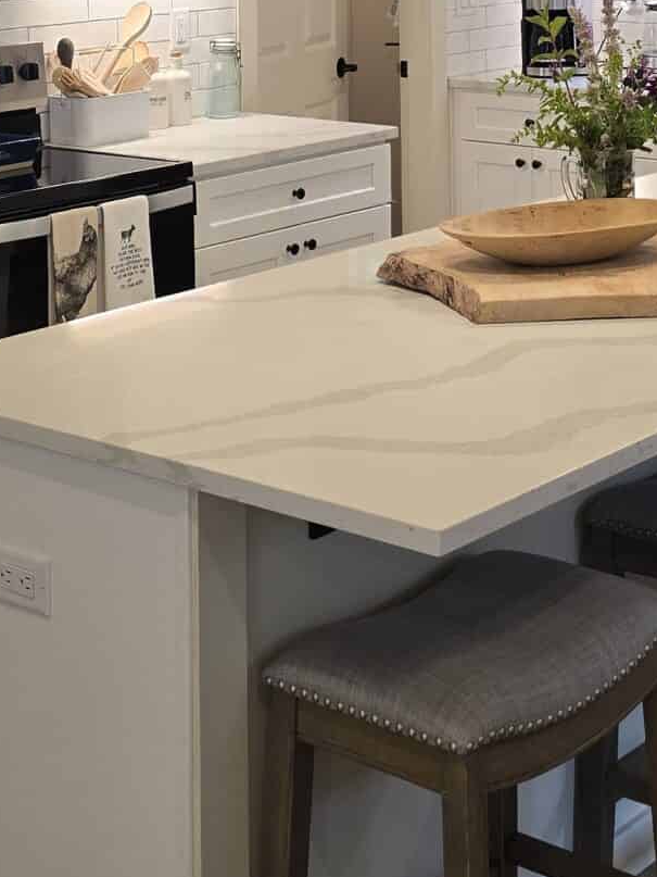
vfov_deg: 24.7
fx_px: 1848
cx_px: 470
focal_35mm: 73
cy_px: -115
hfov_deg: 20.0
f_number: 1.7
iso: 100
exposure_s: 1/120
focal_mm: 6.3
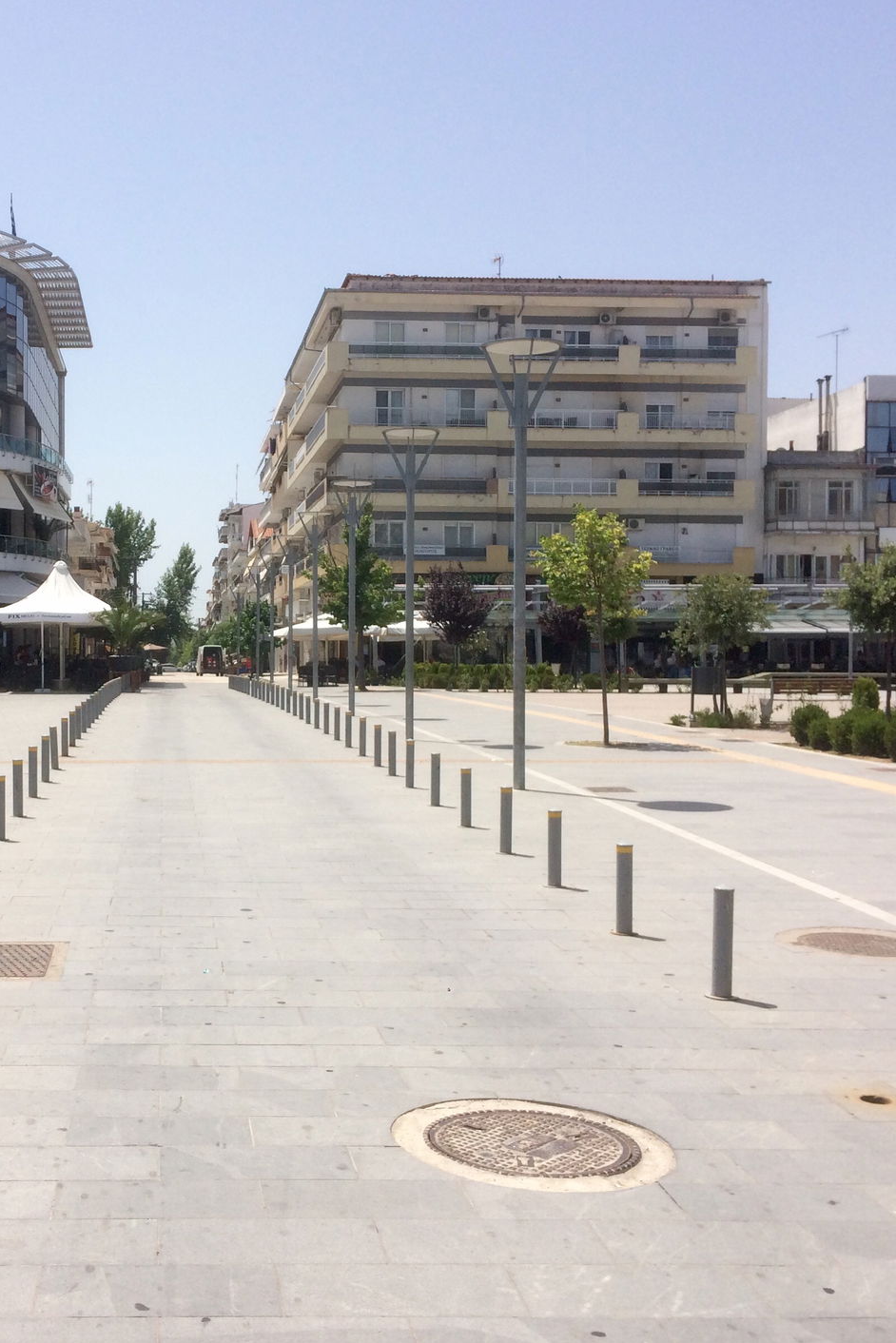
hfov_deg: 32.1
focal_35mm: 41
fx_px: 1530
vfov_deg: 47.4
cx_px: 242
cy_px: 670
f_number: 2.2
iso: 32
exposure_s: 1/2740
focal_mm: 4.15
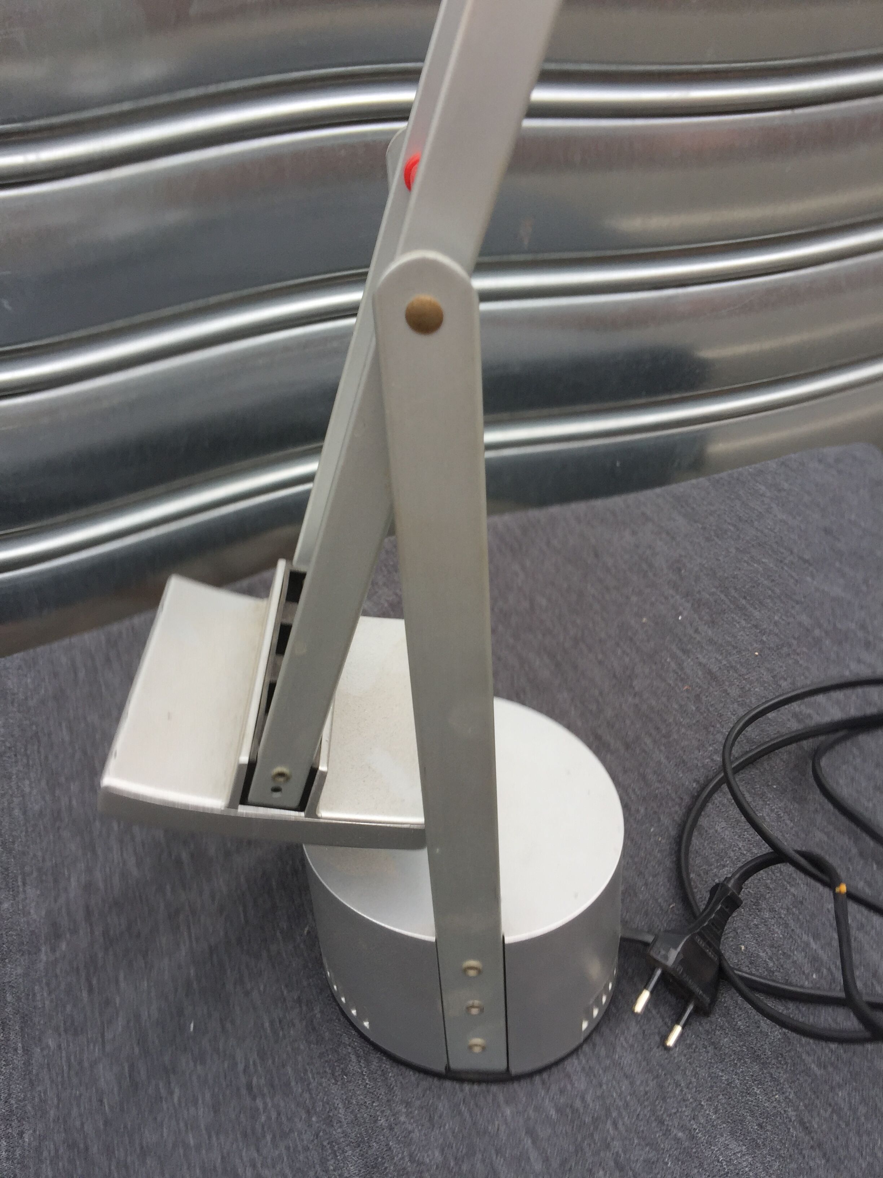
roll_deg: -1.9
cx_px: 442
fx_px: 986
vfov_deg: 61.7
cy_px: 589
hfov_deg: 48.2
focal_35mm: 29
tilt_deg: -40.7
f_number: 2.2
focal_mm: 4.15
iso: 32
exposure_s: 1/444
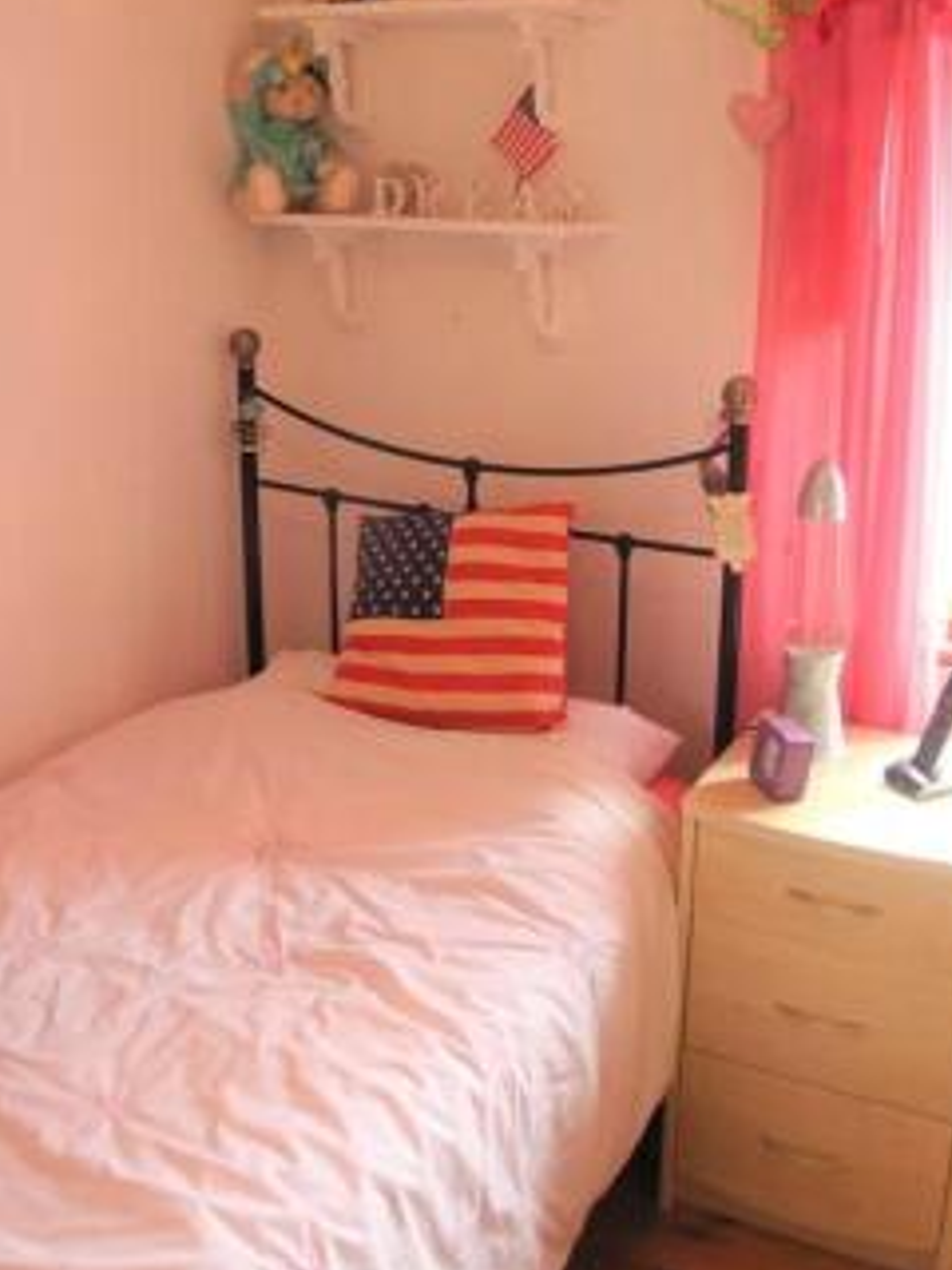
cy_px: 502
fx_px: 1870
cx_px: 518
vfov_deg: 37.3
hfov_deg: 28.5
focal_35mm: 51
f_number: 2.8
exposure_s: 1/30
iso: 134
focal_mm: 6
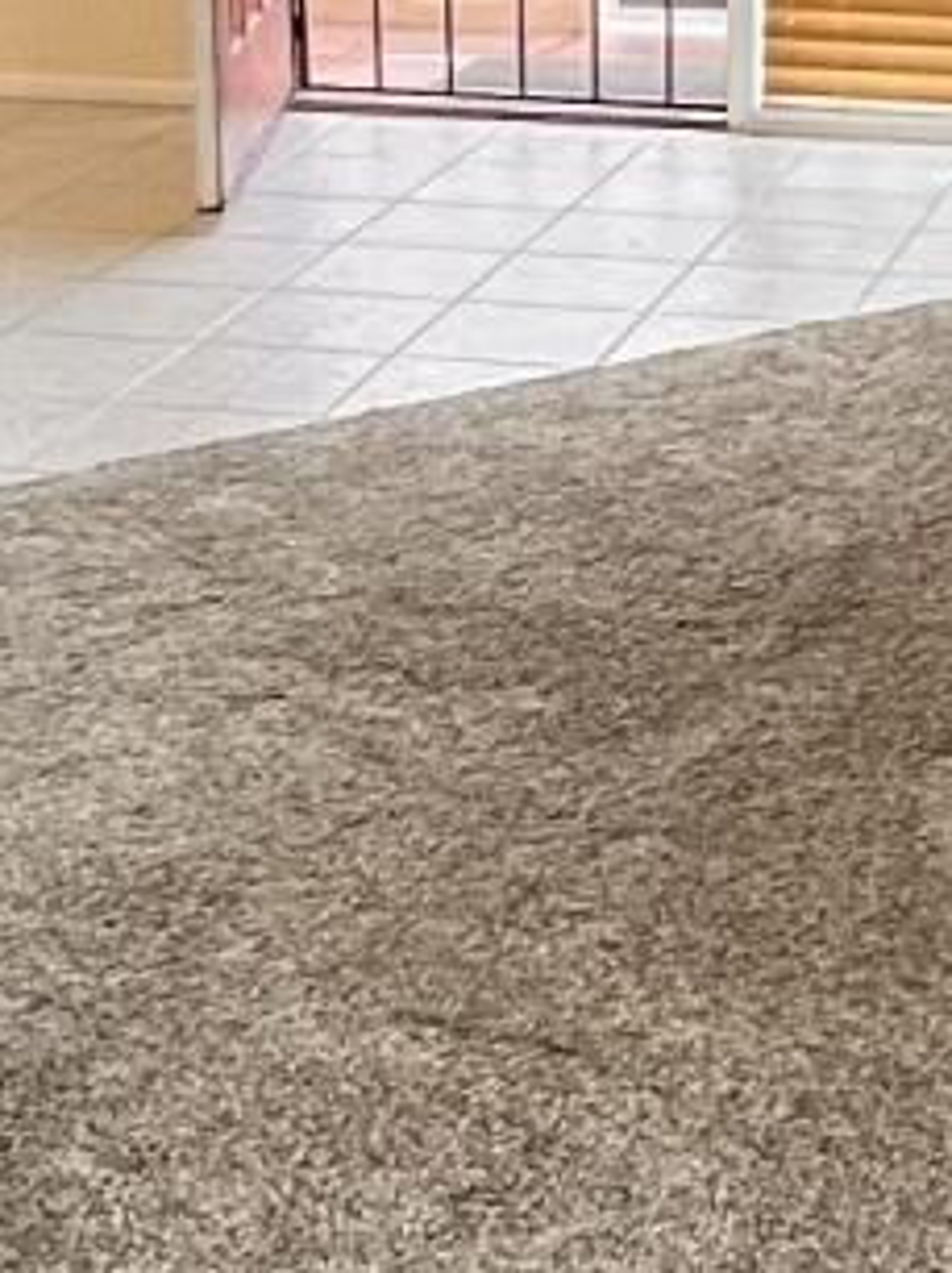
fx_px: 3121
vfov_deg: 22.9
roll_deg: +1.1
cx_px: 653
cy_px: 354
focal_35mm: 85
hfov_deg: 17.3
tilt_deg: -16.0
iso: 250
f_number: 1.8
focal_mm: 1.57
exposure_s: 1/120
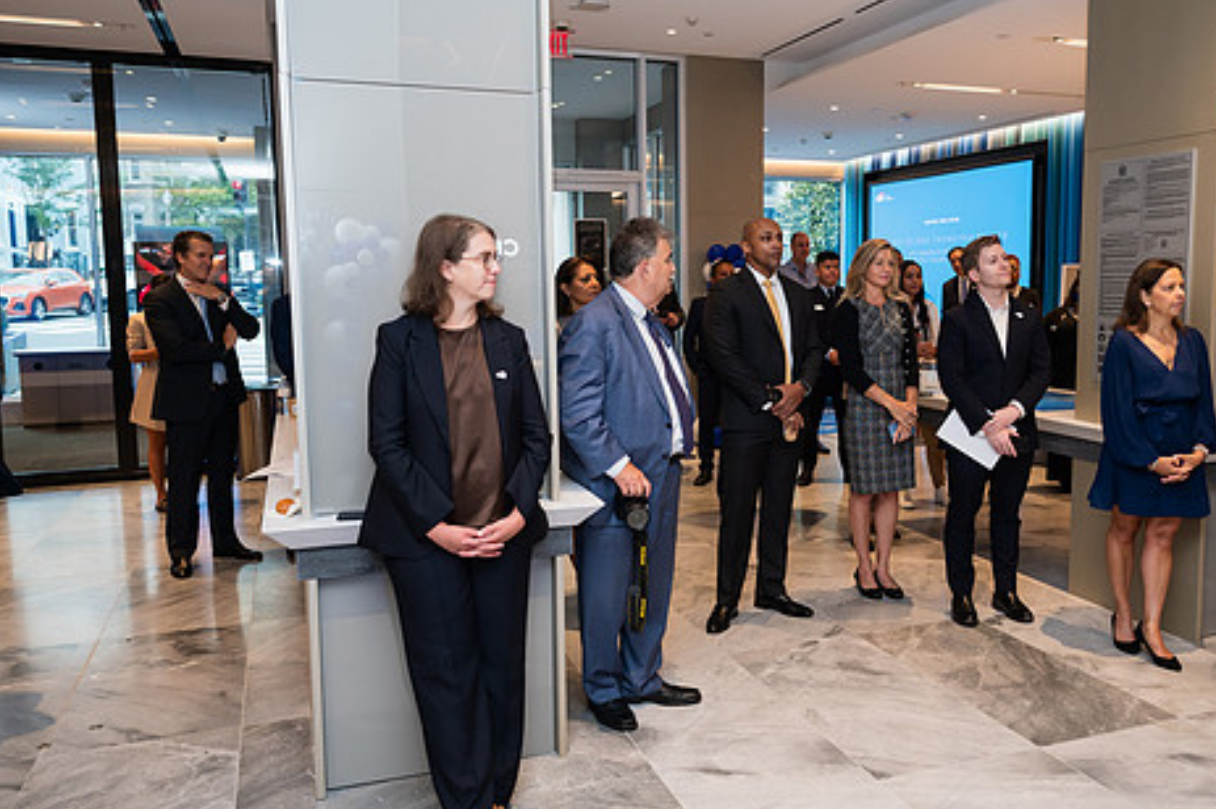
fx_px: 1046
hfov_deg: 60.0
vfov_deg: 42.3
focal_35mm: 31
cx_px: 712
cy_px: 397
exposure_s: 1/160
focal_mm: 24
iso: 400
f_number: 3.2
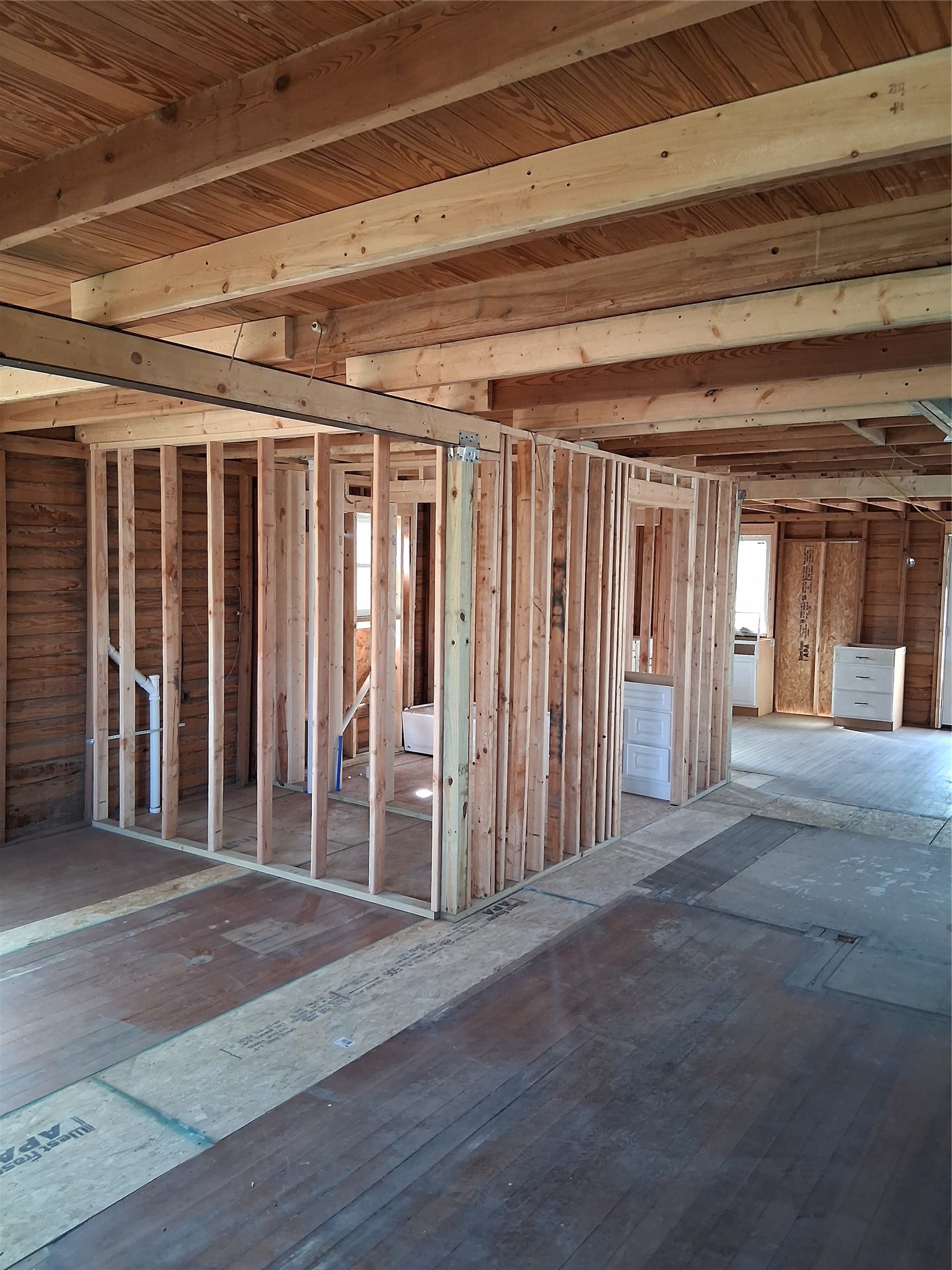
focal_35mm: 26
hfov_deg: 53.1
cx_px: 476
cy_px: 635
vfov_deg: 67.3
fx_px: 953
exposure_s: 1/60
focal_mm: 3.98
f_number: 1.8
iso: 320
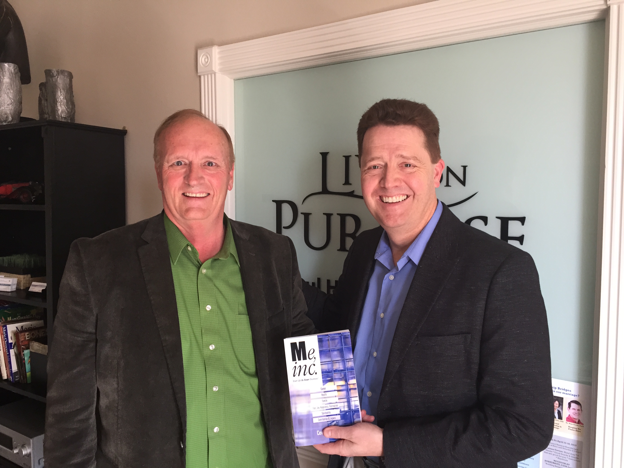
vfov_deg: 48.2
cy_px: 234
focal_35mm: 29
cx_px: 312
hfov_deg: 61.7
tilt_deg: -4.1
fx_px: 523
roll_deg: -0.6
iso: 40
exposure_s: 1/30
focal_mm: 4.15
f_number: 2.2
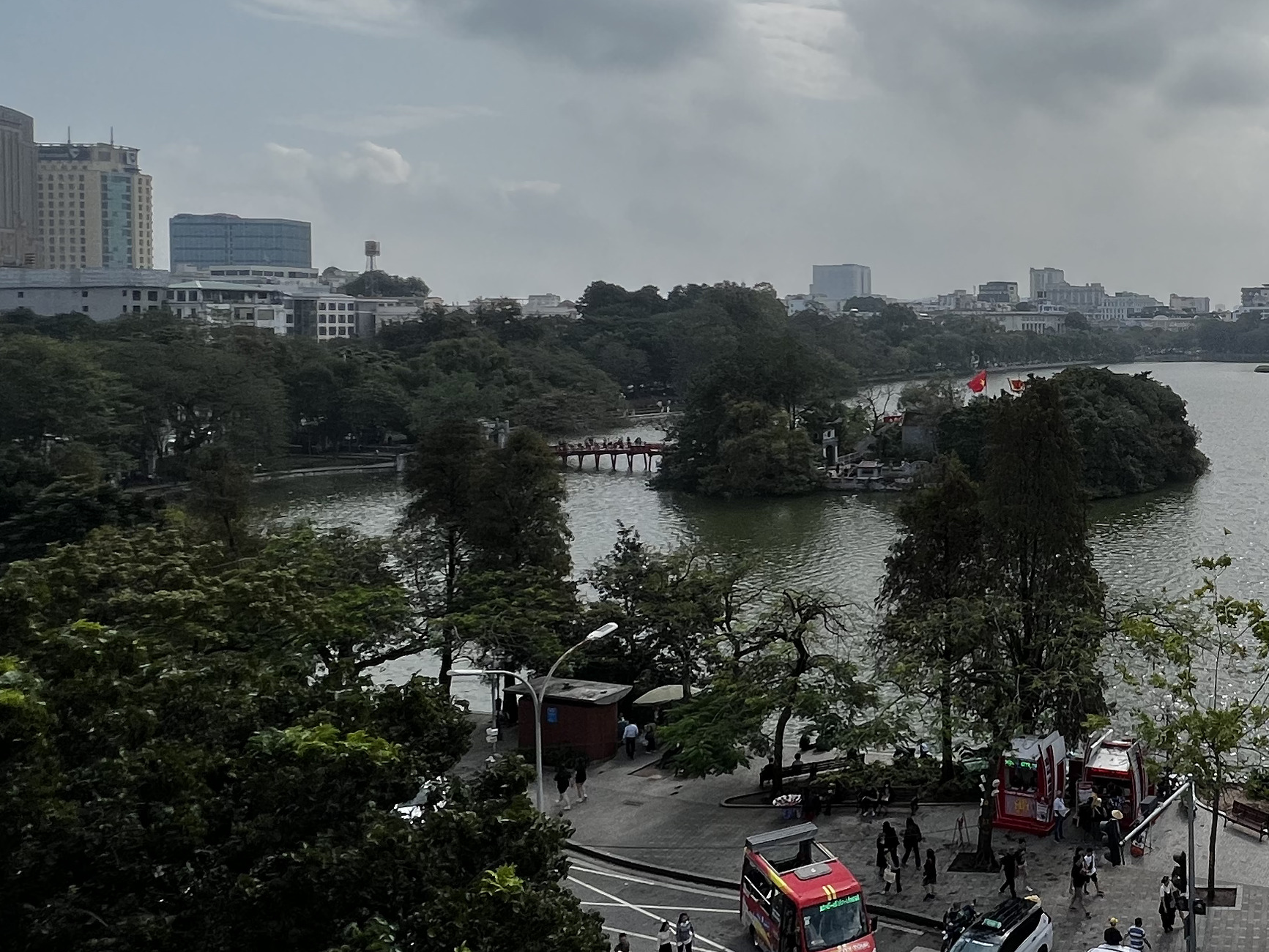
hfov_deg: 50.4
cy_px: 353
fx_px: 1100
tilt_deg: -0.7
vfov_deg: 46.4
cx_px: 1224
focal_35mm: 30
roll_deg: +0.2
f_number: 1.8
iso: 32
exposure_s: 1/3040
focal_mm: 1.57
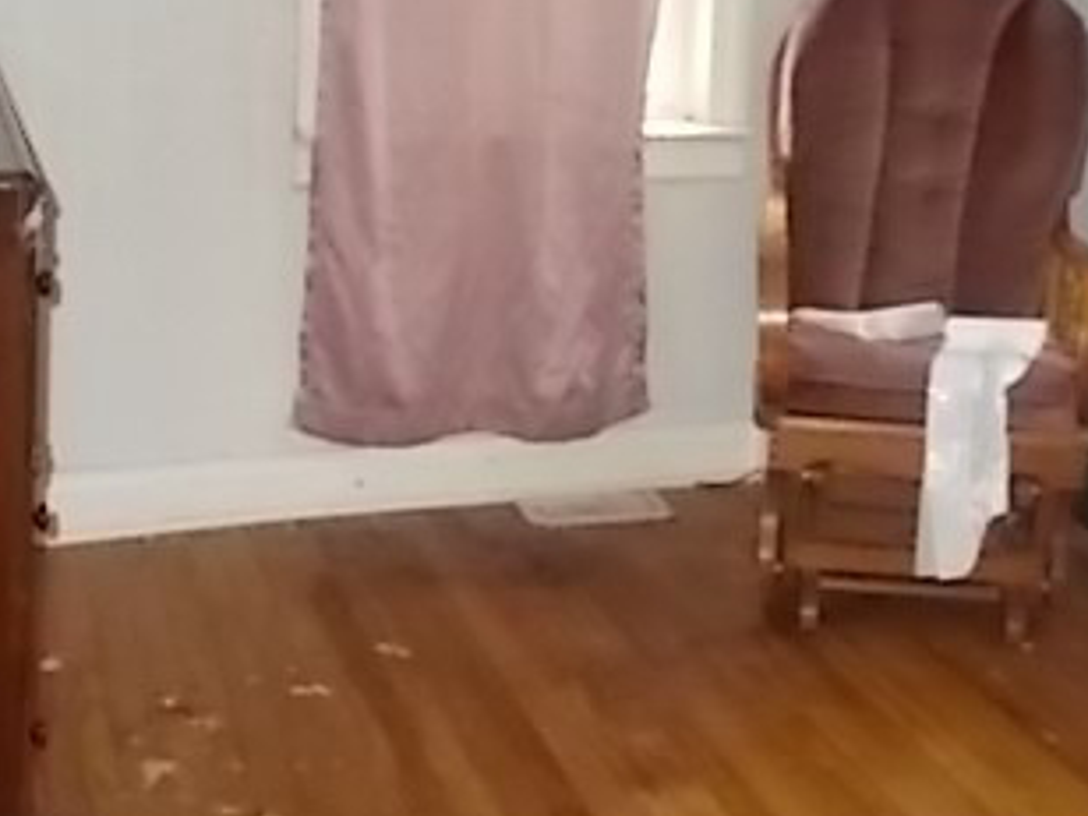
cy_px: 134
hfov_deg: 35.4
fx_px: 1697
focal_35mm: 54
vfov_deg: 26.4
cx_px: 675
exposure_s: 1/25
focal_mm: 4.6
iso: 320
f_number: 3.2
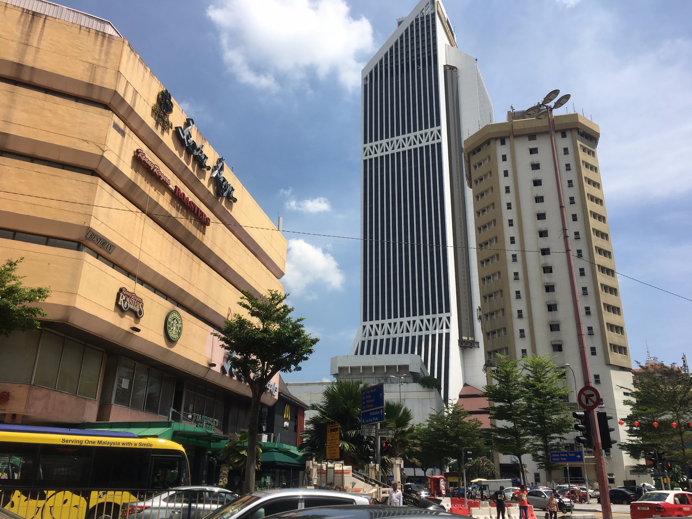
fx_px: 580
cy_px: 260
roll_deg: -0.8
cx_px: 346
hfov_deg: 61.7
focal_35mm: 29
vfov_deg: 48.2
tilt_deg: +21.3
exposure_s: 1/2079
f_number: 2.2
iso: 25
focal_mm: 4.15
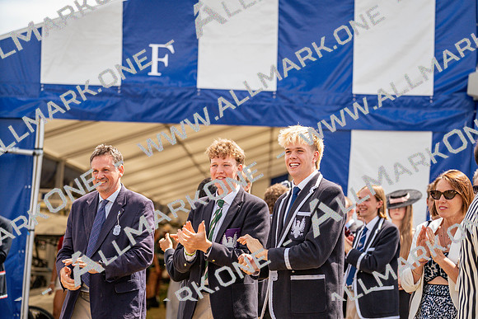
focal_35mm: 126
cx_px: 239
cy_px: 160
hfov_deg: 16.3
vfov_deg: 10.9
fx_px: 1673
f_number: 4
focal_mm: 126
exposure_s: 1/2500
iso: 320
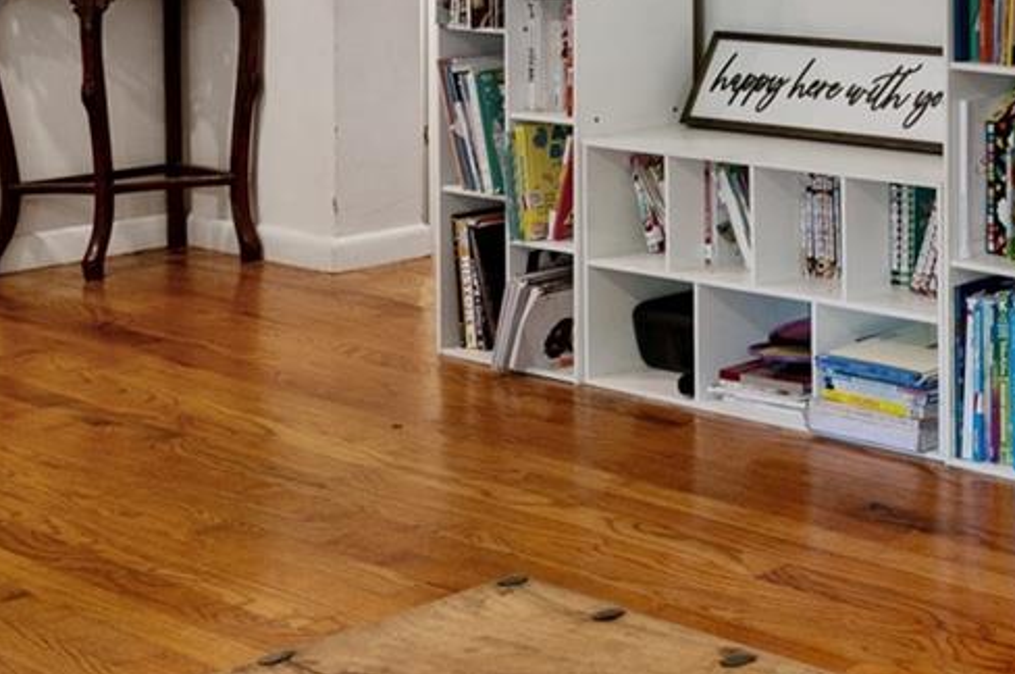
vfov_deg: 20.0
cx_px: 1812
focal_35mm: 63
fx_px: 1774
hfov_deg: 21.4
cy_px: -158
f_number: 8
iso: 500
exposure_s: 1/13
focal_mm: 15
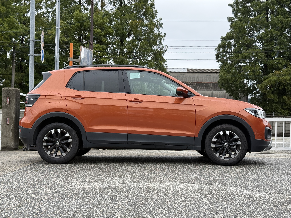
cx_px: 146
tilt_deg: +2.1
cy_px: 109
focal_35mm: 48
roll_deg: -1.1
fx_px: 404
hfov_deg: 39.7
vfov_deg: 30.3
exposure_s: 1/1185
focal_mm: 6.76
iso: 100
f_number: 1.78
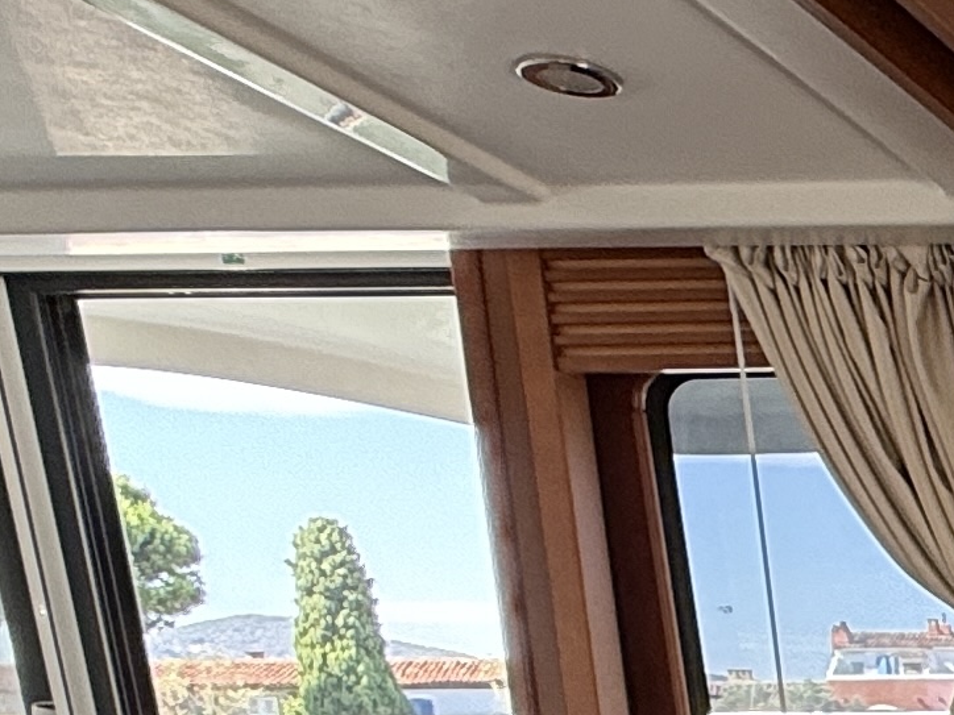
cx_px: 1982
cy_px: 1148
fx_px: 2150
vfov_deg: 16.7
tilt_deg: -9.3
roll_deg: +1.6
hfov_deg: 17.1
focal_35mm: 78
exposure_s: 1/107
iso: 64
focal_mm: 2.22
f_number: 2.2
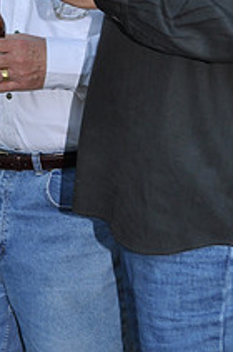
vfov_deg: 15.3
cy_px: 10
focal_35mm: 132
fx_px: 1286
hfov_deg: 10.3
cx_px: 12
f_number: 4.5
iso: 200
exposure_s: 1/60
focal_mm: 32
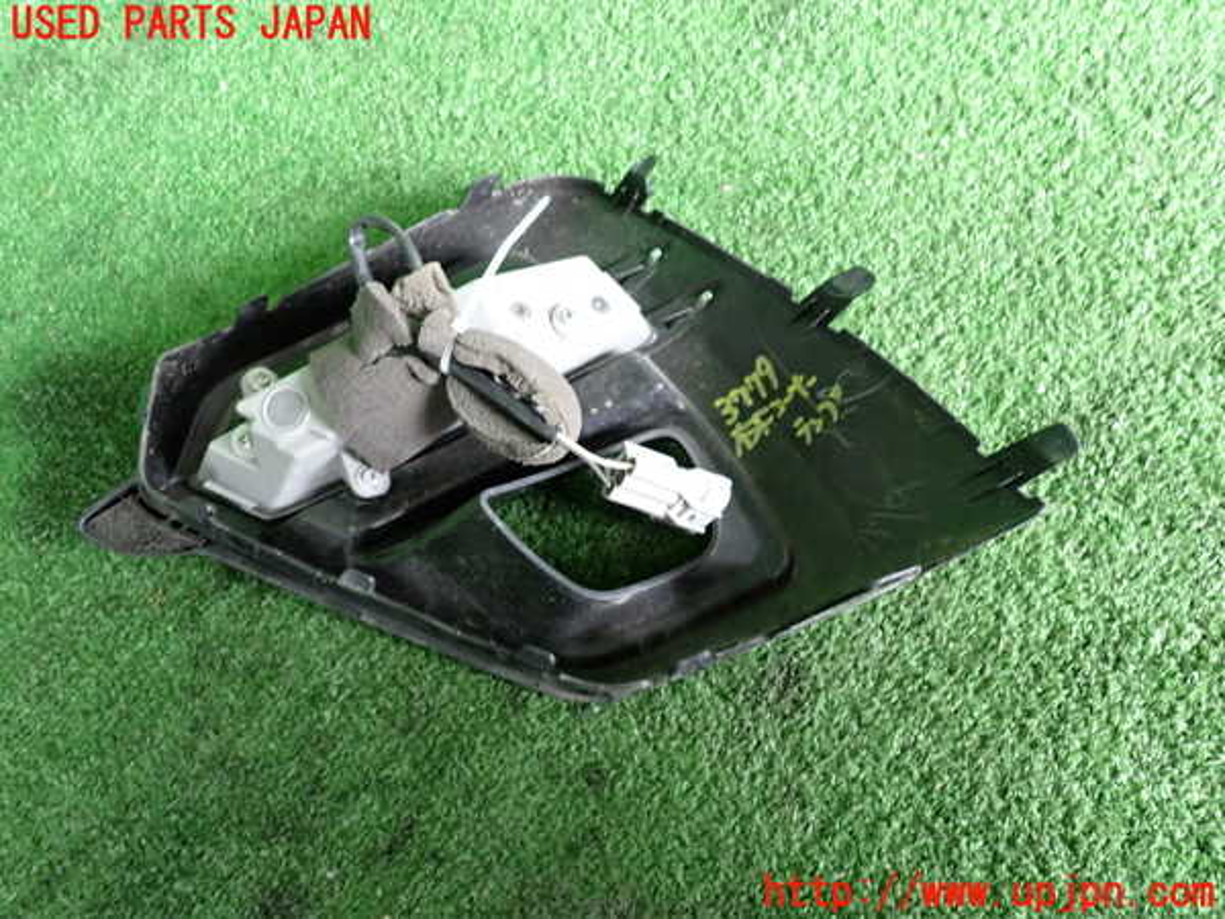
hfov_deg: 60.0
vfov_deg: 46.8
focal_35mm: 30
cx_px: 612
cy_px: 460
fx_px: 1062
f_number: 2.3
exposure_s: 1/30
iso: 500
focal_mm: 5.4
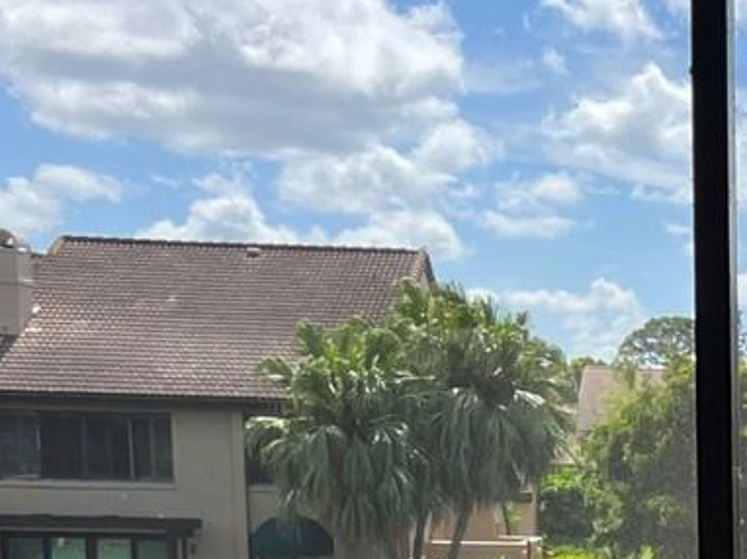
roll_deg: -0.1
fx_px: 2351
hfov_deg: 16.0
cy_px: 803
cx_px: 1230
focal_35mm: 109
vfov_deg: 12.9
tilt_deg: -8.6
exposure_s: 1/2571
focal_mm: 5.7
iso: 50
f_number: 1.5
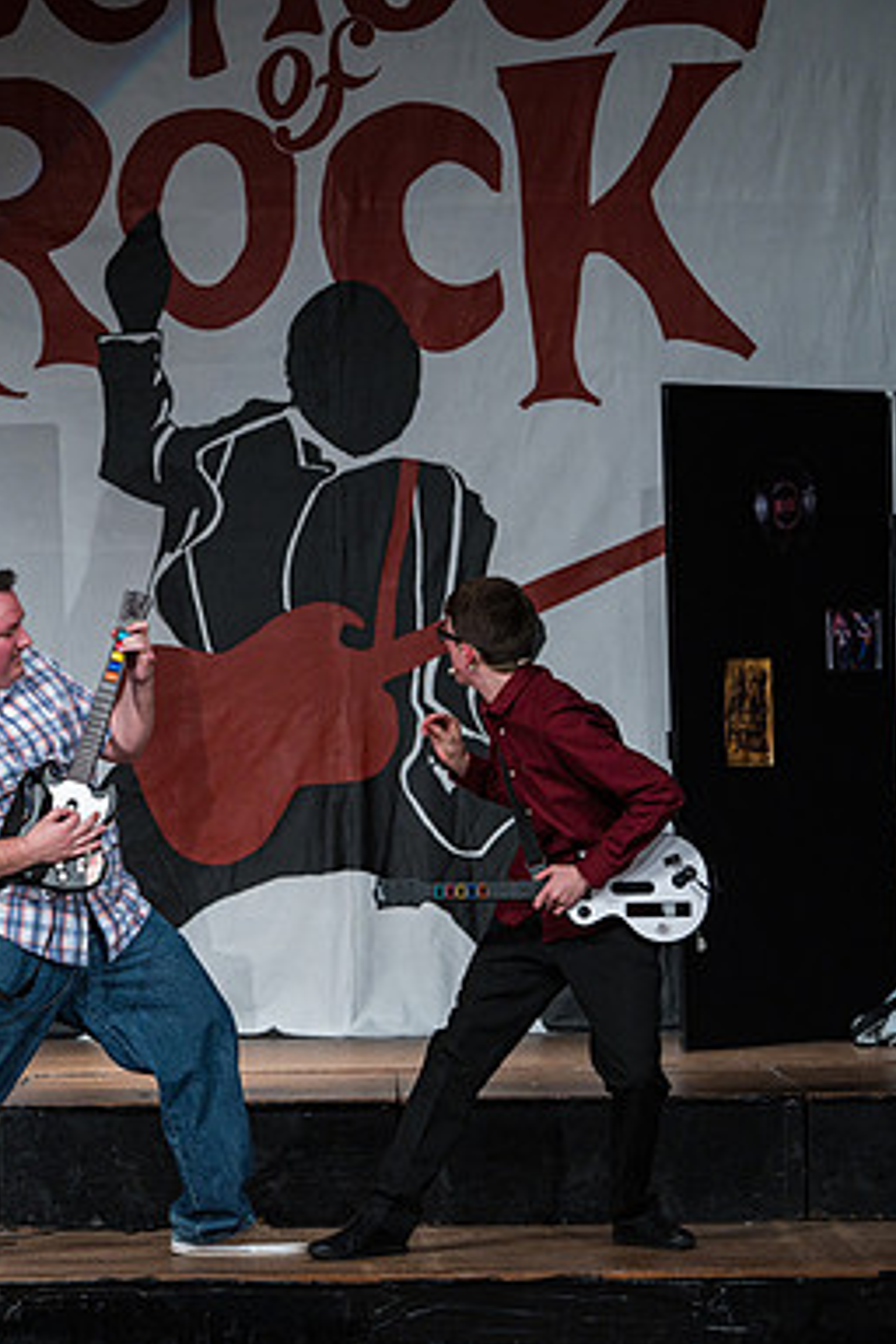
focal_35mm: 154
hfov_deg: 8.9
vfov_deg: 13.3
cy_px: 674
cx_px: 18
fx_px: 5749
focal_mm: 102
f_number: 4
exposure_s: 1/250
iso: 1250
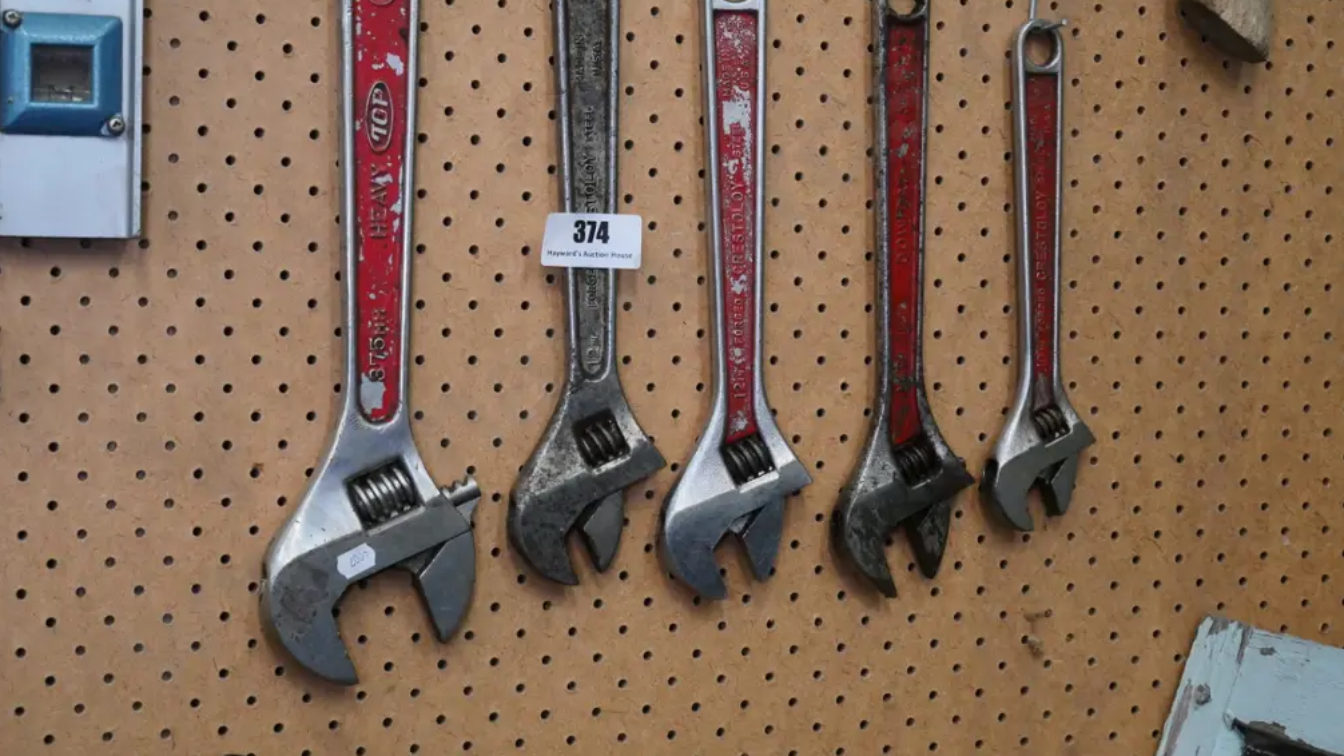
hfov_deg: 29.7
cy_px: 264
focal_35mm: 71
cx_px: 681
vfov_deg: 17.0
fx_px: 2530
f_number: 5
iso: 3200
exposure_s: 1/320
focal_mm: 32
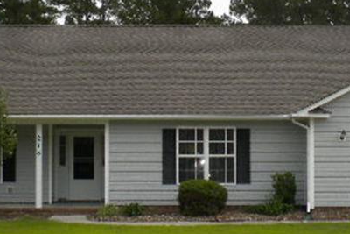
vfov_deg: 15.0
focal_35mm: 91
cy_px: 124
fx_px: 885
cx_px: 205
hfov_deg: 22.3
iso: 113
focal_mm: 6.3
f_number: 4.6
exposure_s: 1/866
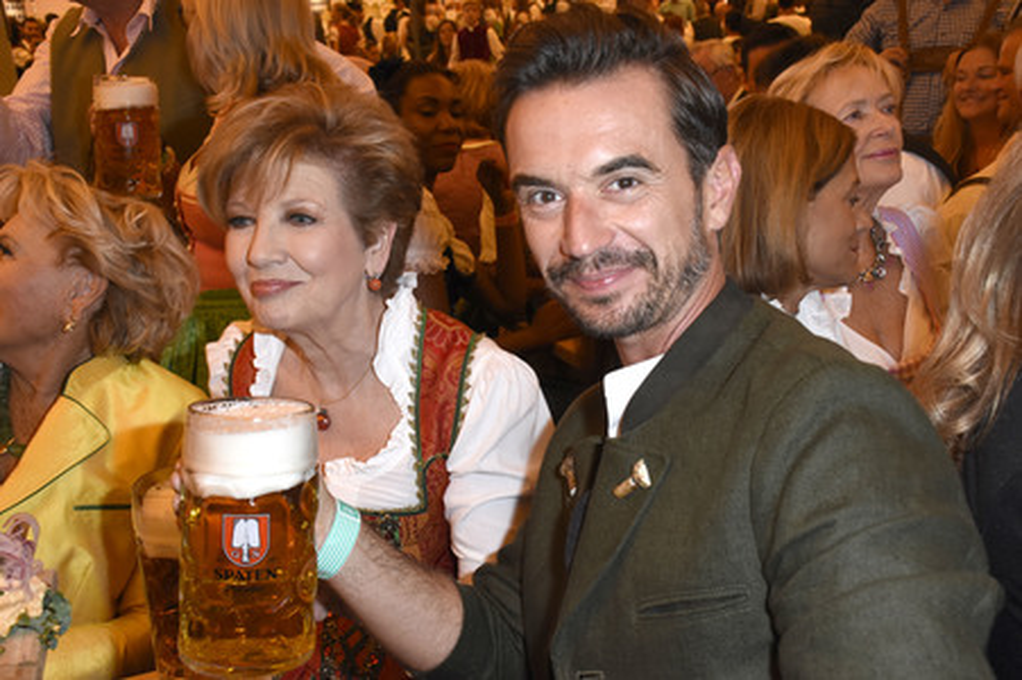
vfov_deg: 34.2
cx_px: 511
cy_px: 340
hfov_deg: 49.6
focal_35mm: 39
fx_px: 1106
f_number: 6.3
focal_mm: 26
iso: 1600
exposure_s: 1/160
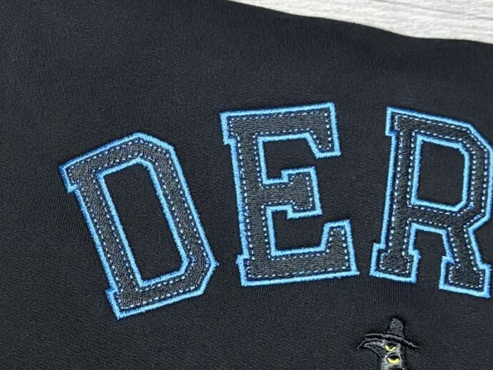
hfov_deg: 19.9
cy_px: 417
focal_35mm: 96
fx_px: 1367
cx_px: 24
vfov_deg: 15.0
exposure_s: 1/47
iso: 500
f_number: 1.6
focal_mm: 5.96
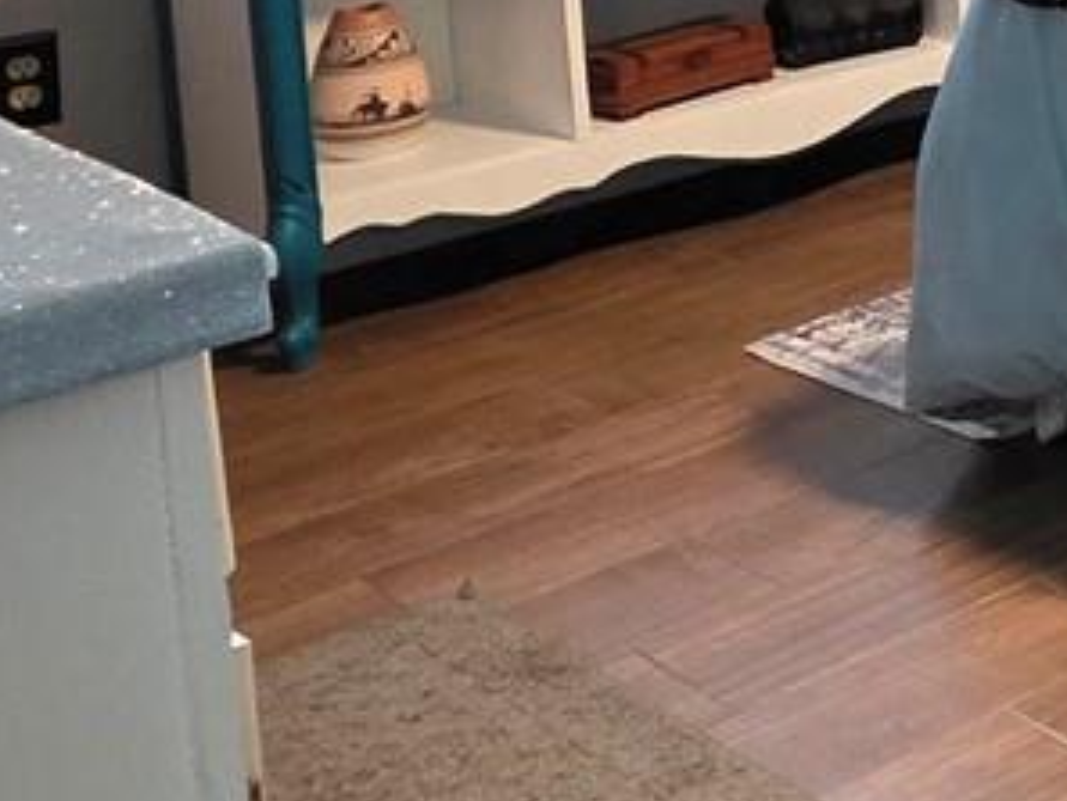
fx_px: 2159
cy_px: -406
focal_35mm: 70
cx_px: 2148
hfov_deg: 18.3
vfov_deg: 18.6
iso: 640
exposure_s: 1/60.2
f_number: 1.9
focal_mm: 2.2
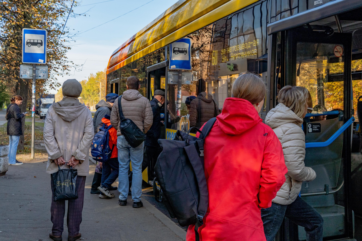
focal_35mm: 50
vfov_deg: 27.1
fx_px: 501
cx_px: 165
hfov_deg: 39.7
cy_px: 116
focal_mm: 29
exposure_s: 1/640
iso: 500
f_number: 5
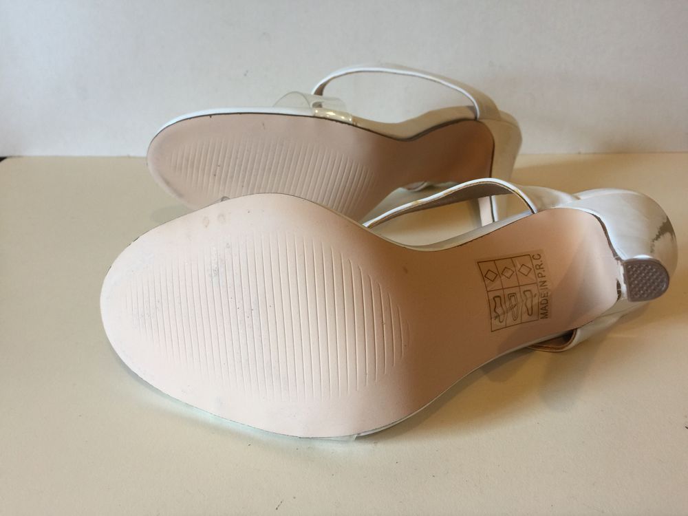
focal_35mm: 29
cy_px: 258
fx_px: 576
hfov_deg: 61.7
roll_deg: +0.6
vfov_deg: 48.2
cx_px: 344
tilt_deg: -31.1
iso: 50
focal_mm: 4.15
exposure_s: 1/17
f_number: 2.2
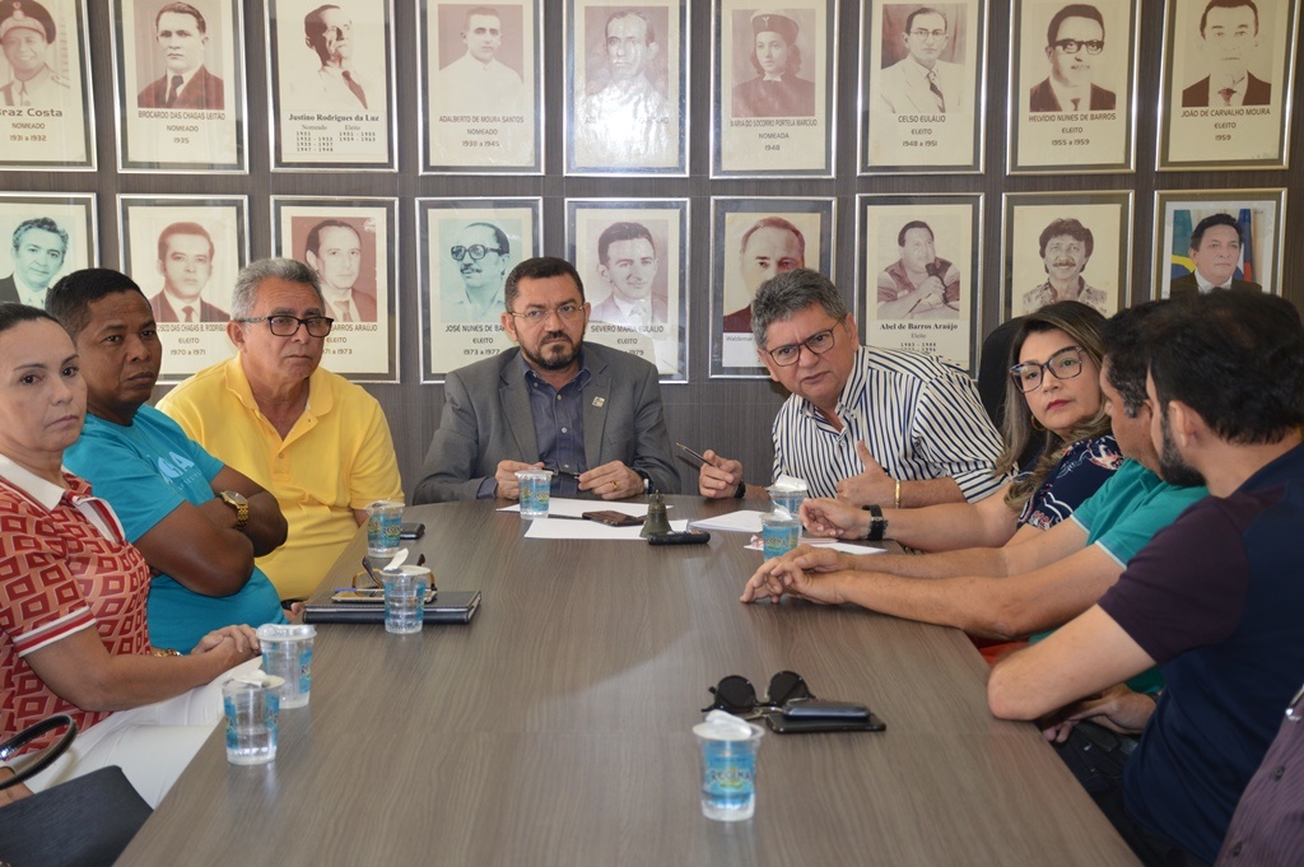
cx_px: 652
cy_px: 434
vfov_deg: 22.6
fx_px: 2172
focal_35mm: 60
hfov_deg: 33.4
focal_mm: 40
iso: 400
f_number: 4.5
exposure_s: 1/80
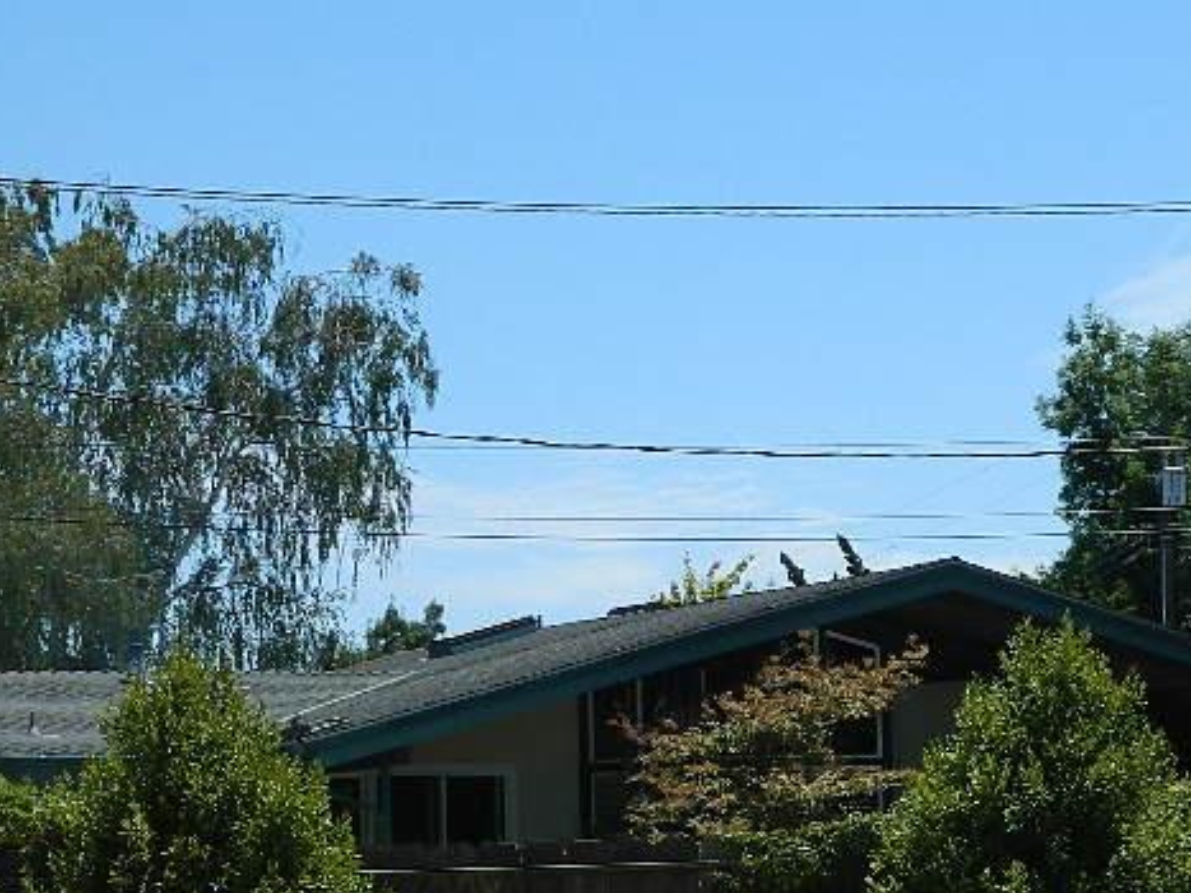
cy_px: 712
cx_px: 882
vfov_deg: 14.3
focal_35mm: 103
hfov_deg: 19.0
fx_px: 3543
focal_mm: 8.4
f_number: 3.6
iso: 80
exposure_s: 1/1000
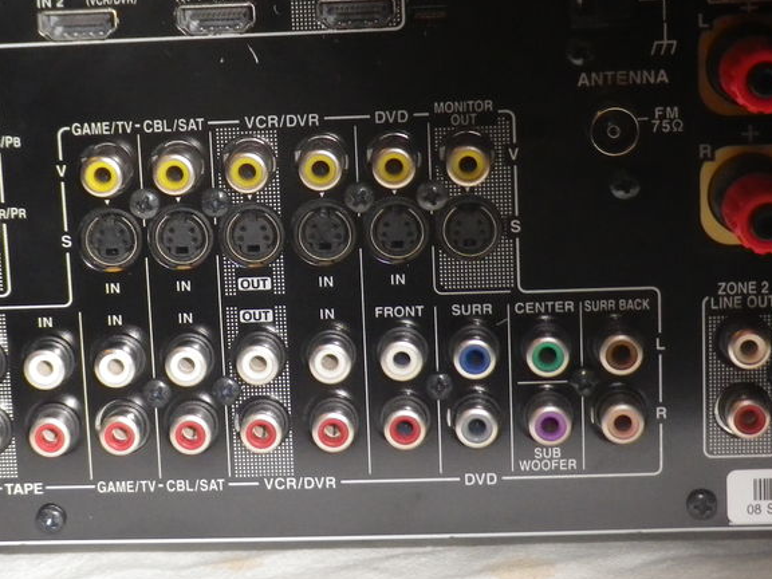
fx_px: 2052
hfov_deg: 21.2
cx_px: 239
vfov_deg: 16.0
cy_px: 198
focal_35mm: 92
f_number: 4.4
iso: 400
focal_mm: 9.5
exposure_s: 1/60
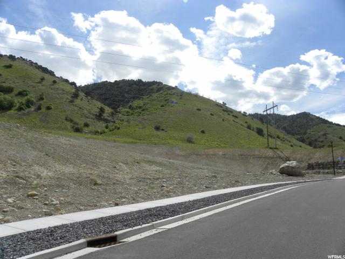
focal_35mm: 26
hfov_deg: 67.3
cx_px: 172
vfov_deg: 53.1
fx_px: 259
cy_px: 130
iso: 64
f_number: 6.3
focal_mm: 4.6
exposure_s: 1/410
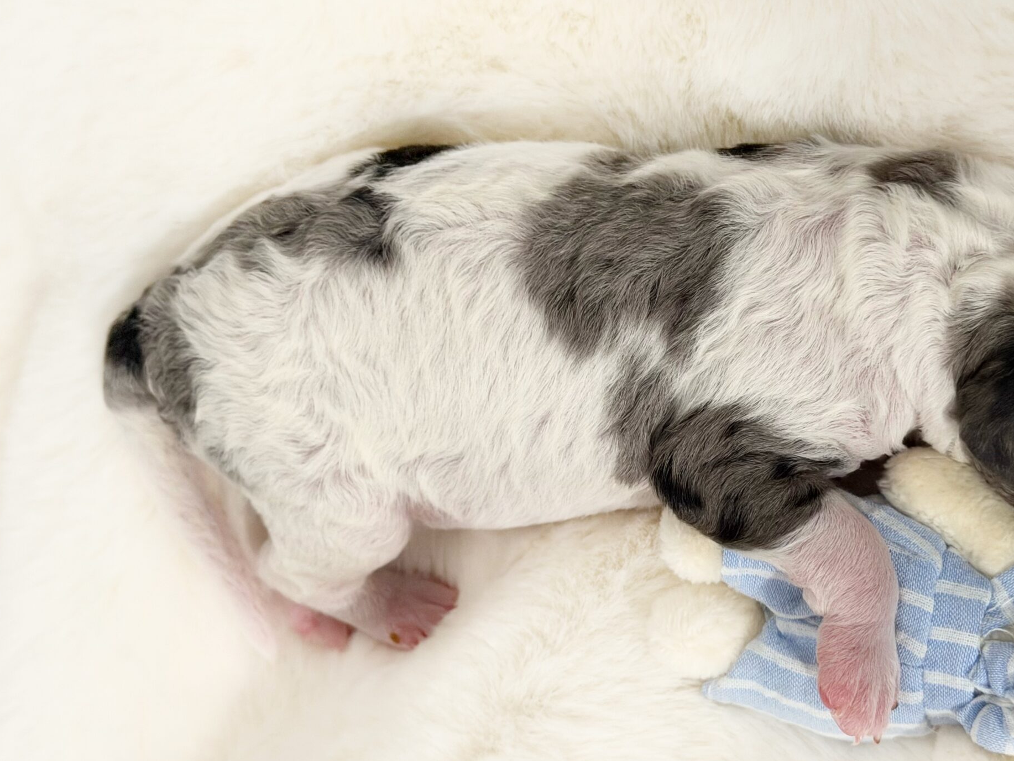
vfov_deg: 21.9
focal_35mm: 67
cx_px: 665
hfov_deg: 28.8
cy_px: 450
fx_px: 1963
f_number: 1.78
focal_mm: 6.76
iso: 320
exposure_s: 1/40
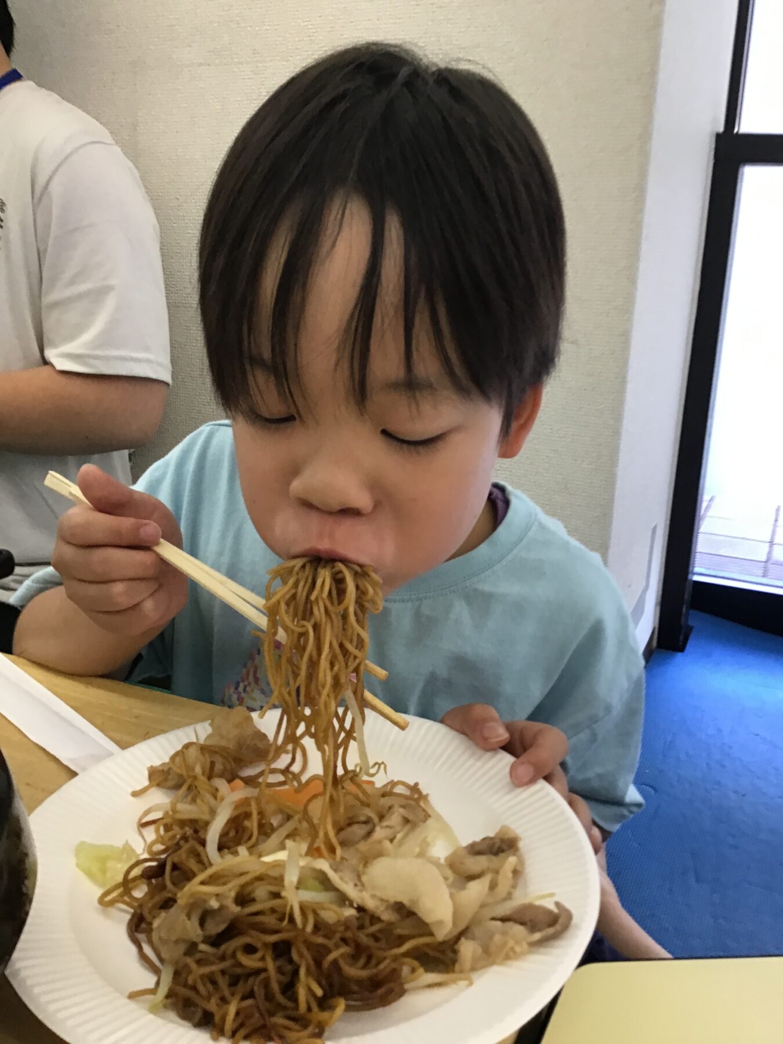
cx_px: 392
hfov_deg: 45.4
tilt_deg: -19.0
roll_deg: -4.4
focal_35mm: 31
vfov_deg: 58.4
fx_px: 935
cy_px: 522
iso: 40
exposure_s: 1/33
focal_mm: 3.3
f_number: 2.4
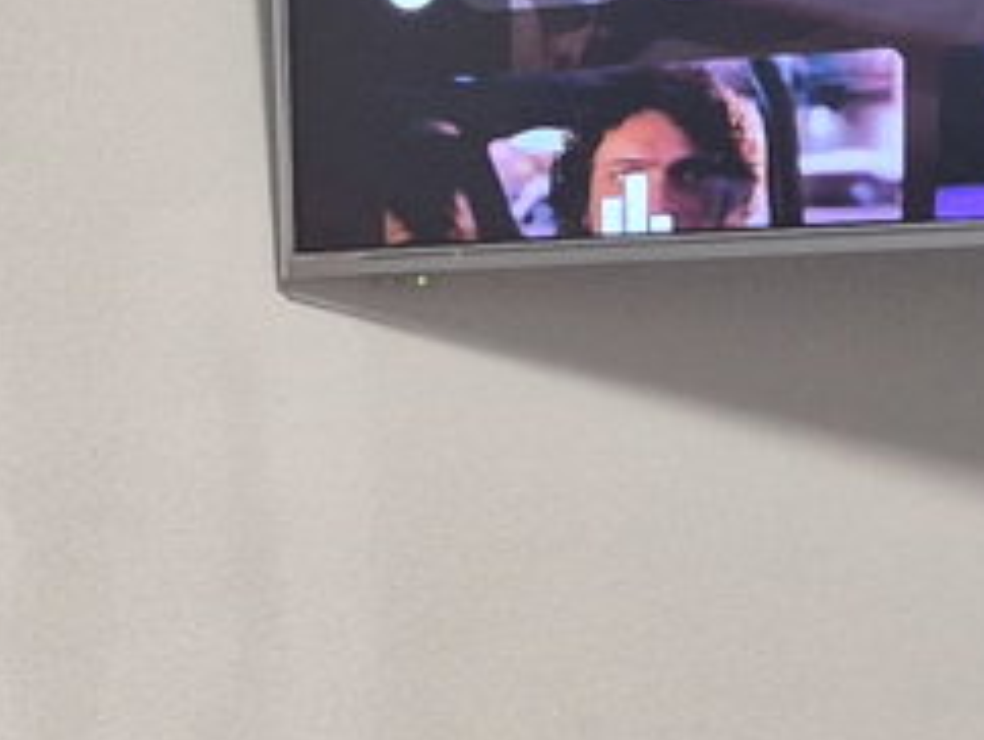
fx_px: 4325
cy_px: 1073
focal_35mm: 152
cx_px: -846
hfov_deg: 11.9
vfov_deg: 9.5
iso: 500
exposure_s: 1/100
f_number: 1.8
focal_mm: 5.4
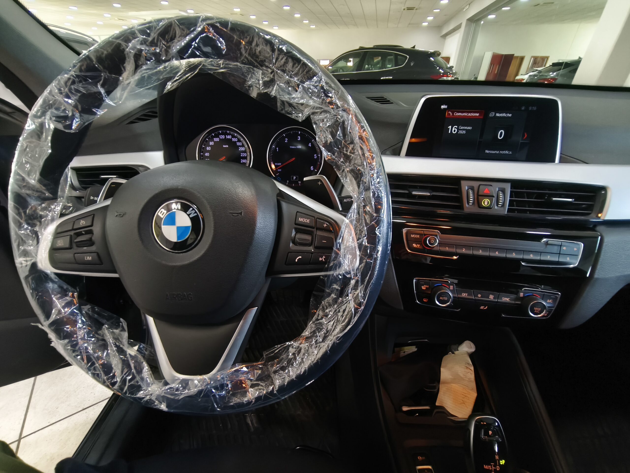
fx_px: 273
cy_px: 236
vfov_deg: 81.7
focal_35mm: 15
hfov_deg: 98.2
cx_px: 315
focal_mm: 1.91
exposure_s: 1/25
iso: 1000
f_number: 2.2
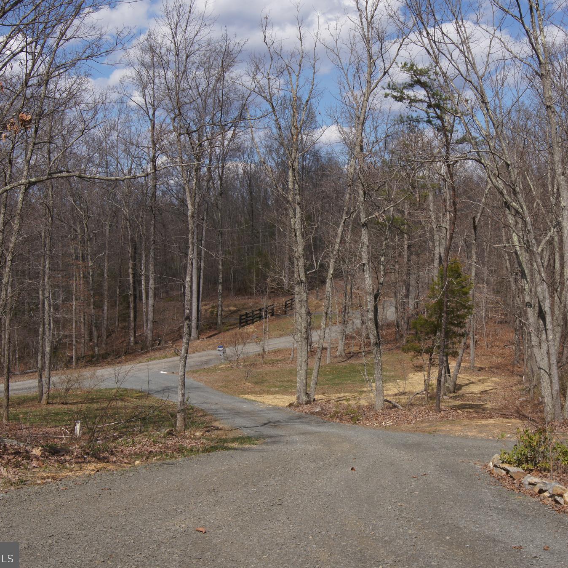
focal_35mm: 58
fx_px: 1077
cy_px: 286
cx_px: 357
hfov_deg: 29.4
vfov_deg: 29.6
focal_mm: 30
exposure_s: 1/125
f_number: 14
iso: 100
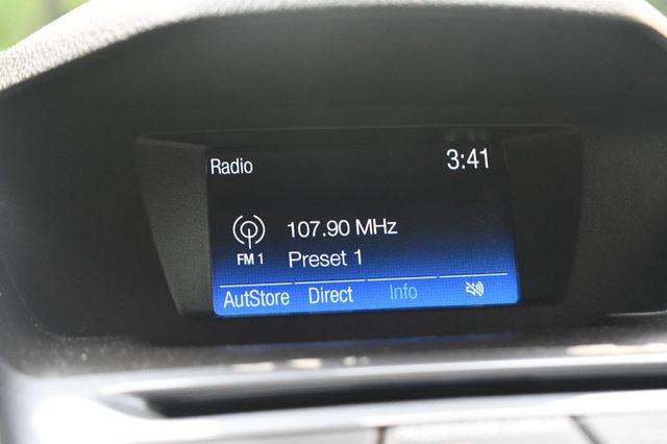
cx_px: 334
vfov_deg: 18.9
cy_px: 222
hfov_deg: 28.1
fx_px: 1333
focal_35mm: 72
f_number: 5.3
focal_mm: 48
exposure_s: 1/125
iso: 2200
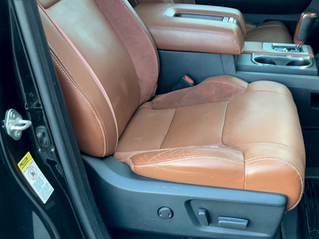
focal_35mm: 38
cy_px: 134
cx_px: 189
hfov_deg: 48.7
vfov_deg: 37.7
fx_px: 350
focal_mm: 3
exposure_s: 1/60
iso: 80
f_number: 1.8
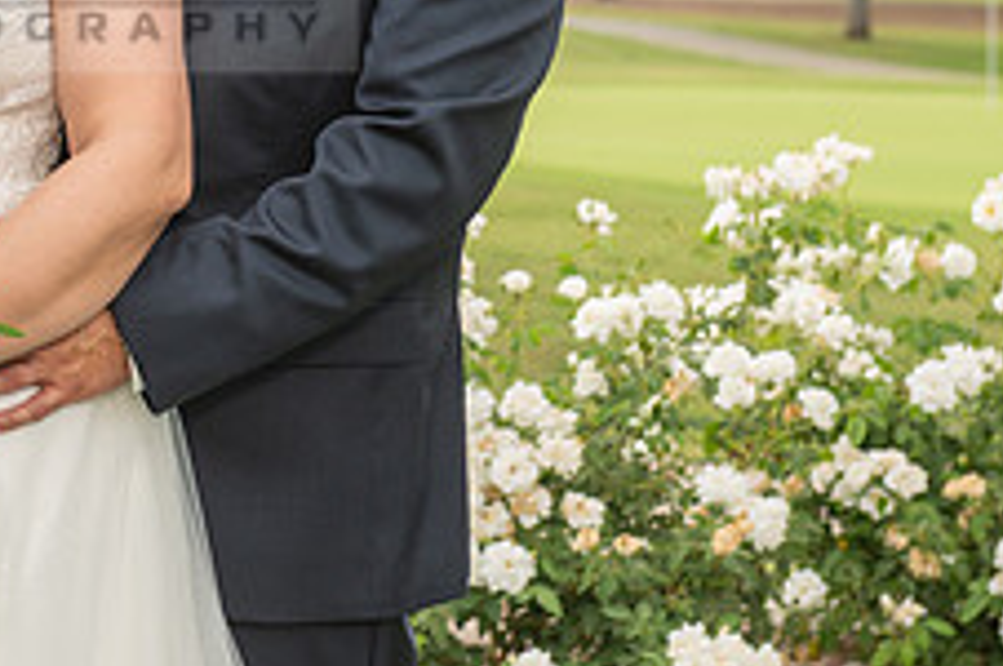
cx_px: -18
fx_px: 5008
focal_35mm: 180
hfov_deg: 11.3
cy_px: -33
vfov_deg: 7.6
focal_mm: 70
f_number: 5.6
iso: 200
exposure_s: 1/320
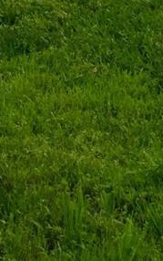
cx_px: 231
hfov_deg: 8.0
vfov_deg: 12.3
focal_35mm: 161
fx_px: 1143
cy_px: -138
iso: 32
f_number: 2.2
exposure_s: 1/120
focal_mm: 4.15
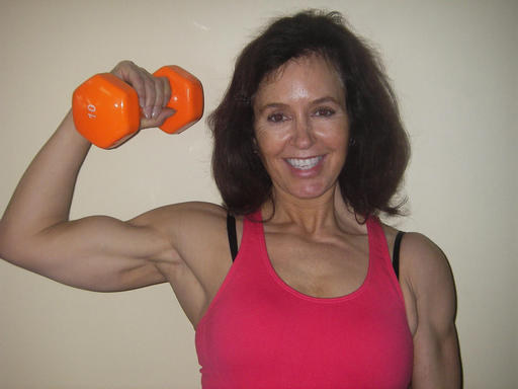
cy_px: 194
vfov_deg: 23.3
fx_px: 943
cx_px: 259
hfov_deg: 30.7
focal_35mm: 63
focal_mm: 10.5
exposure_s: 1/50
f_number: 3.7
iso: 100
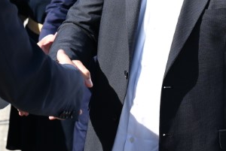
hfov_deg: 15.3
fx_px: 842
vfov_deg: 10.1
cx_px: 77
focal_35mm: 134
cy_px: -48
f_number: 4
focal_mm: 35
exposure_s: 1/400
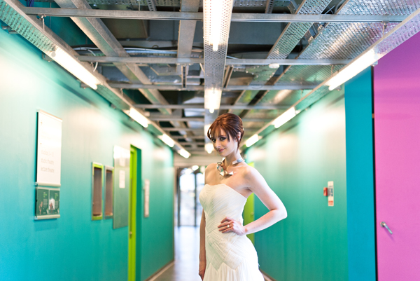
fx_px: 584
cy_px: 140
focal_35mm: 50
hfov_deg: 39.6
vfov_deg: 27.0
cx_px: 210
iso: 400
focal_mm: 50
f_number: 2
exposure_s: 1/320
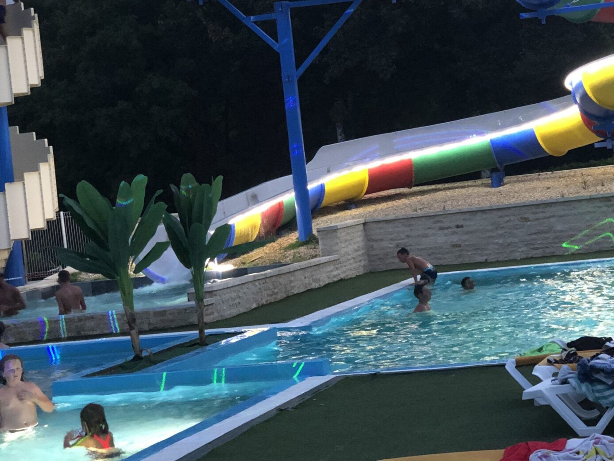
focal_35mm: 96
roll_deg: +5.7
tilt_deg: -0.7
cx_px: 400
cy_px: 181
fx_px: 1703
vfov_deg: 15.4
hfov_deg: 20.4
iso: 160
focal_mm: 6
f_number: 2.4
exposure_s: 1/11
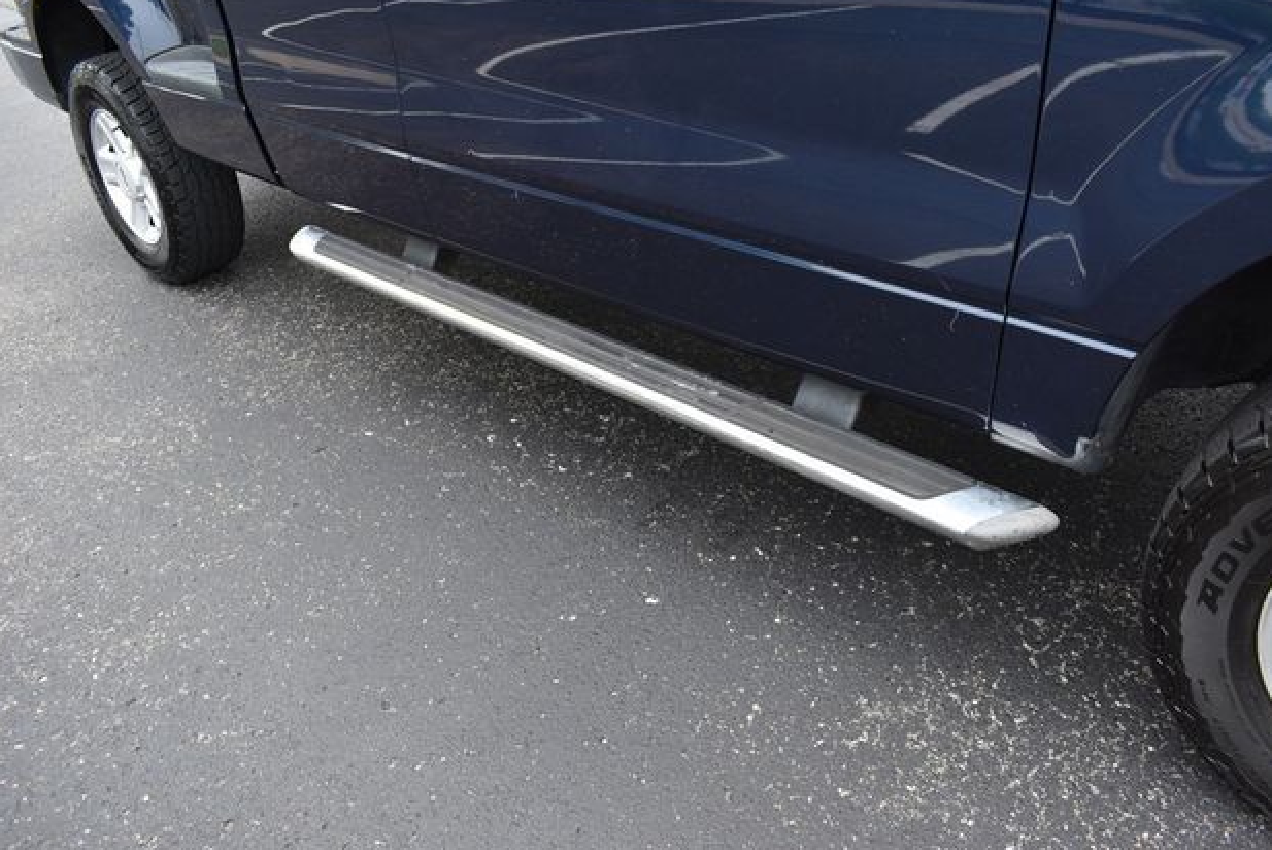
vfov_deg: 46.4
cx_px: 641
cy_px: 416
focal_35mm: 28
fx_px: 990
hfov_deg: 65.4
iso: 320
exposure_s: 1/250
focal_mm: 18
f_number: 5.6
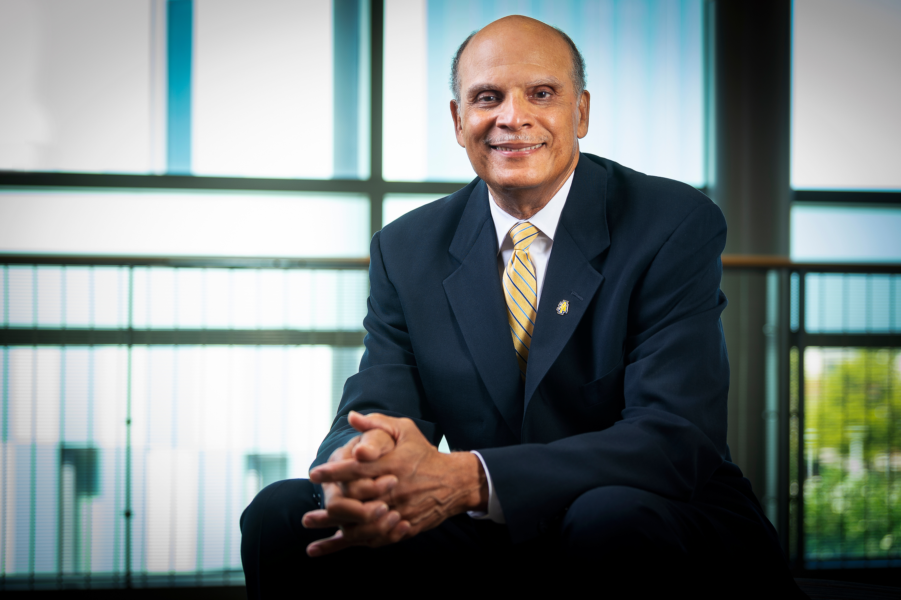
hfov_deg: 28.9
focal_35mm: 70
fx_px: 1751
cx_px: 450
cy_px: 300
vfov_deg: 19.4
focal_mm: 70
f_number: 3.2
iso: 100
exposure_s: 1/100
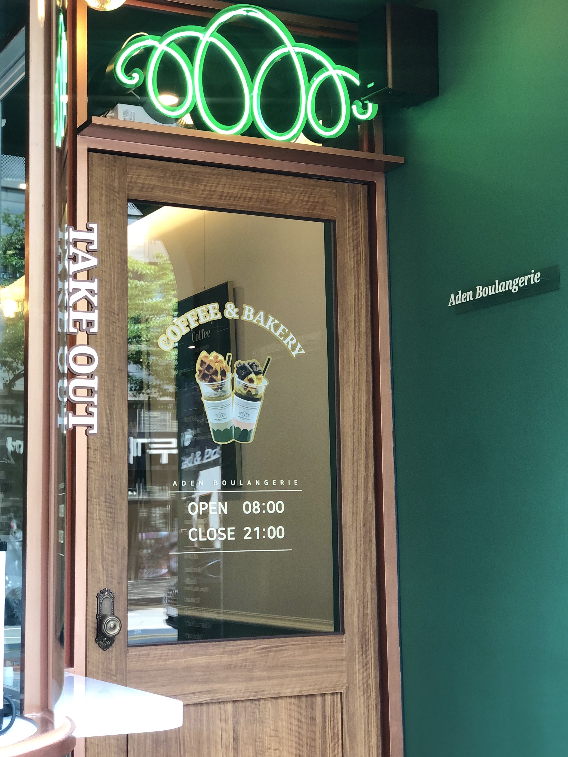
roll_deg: +0.4
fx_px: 1400
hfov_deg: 22.9
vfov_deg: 30.3
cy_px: 356
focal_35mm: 64
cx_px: 293
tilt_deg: +8.7
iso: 50
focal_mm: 6
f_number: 2.4
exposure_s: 1/60
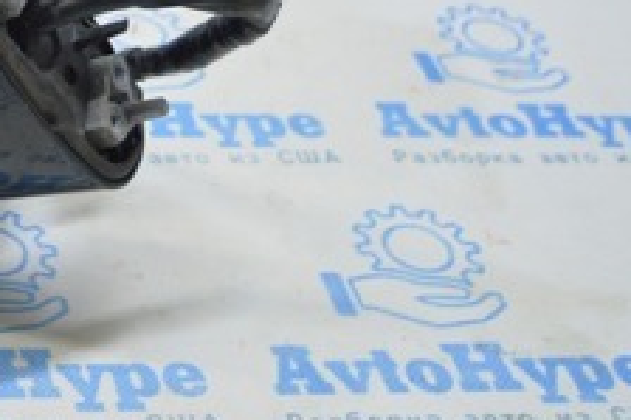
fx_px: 1804
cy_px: -49
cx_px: -248
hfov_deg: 18.2
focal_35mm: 103
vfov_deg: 13.0
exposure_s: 1/40
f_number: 4
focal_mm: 24
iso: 400
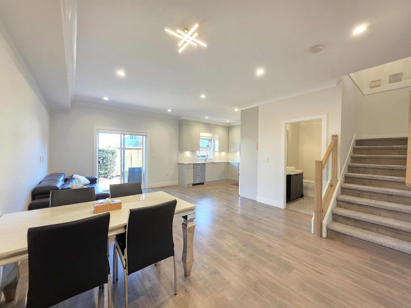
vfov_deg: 89.9
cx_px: 206
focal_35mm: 13
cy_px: 154
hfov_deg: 106.2
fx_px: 154
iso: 320
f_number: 1.9
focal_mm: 2.2
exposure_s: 1/60
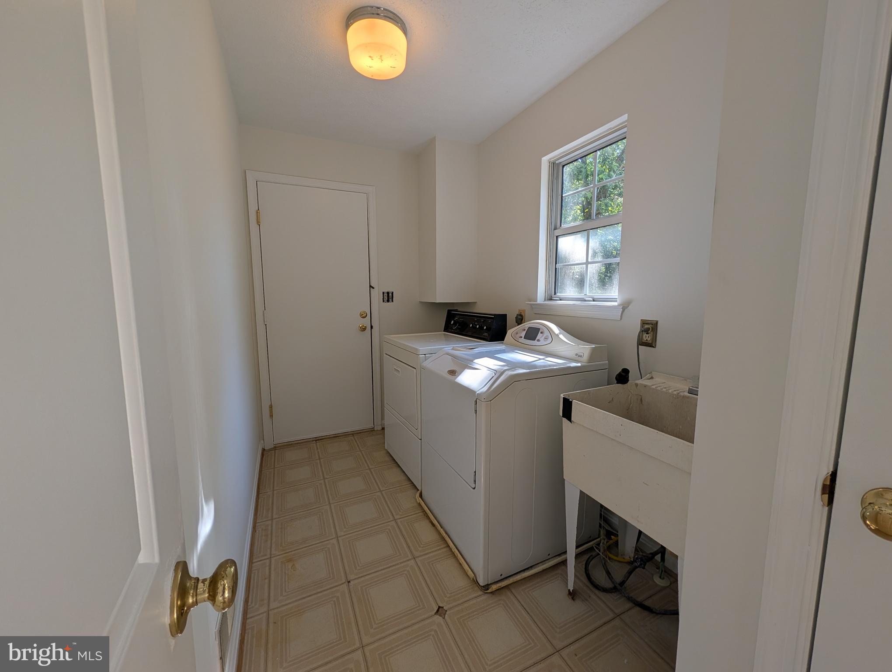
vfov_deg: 94.6
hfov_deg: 110.5
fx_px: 310
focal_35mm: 12
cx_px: 446
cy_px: 336
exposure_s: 1/378
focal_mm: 2.02
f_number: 1.7
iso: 62
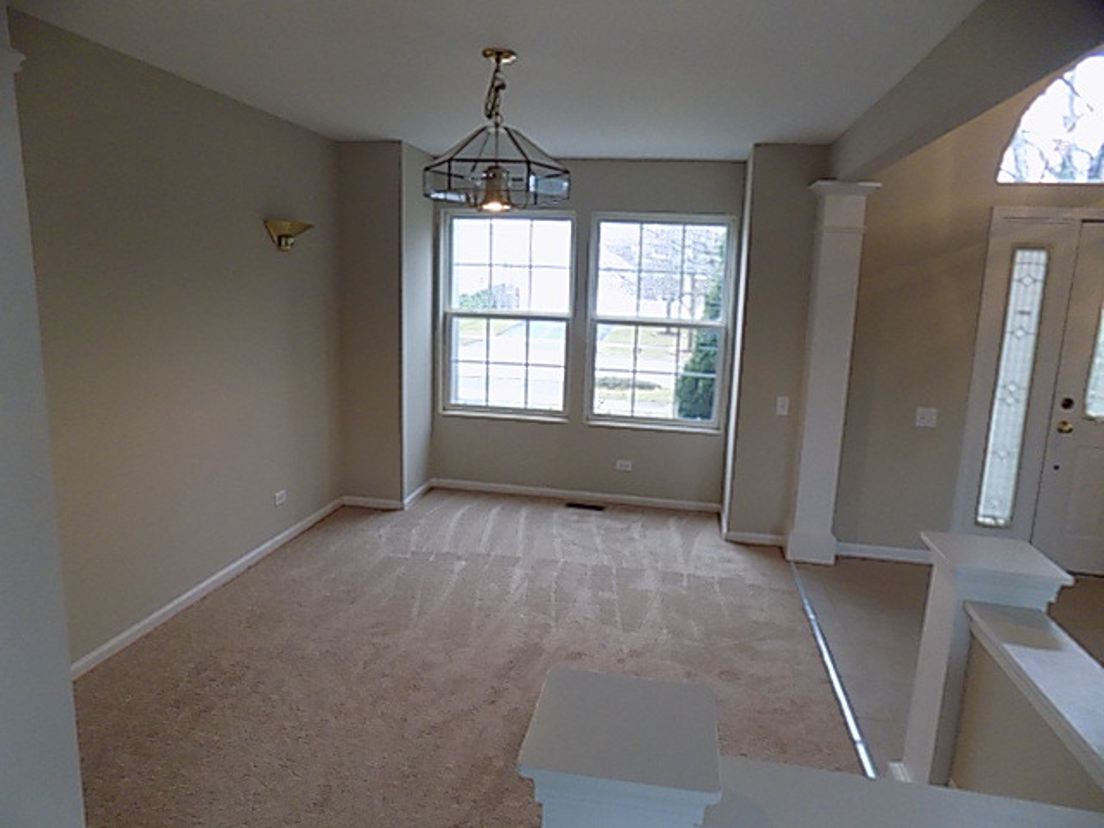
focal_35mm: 23
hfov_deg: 73.9
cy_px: 414
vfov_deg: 58.9
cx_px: 552
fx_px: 734
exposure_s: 1/30
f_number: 3.1
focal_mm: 4
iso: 320
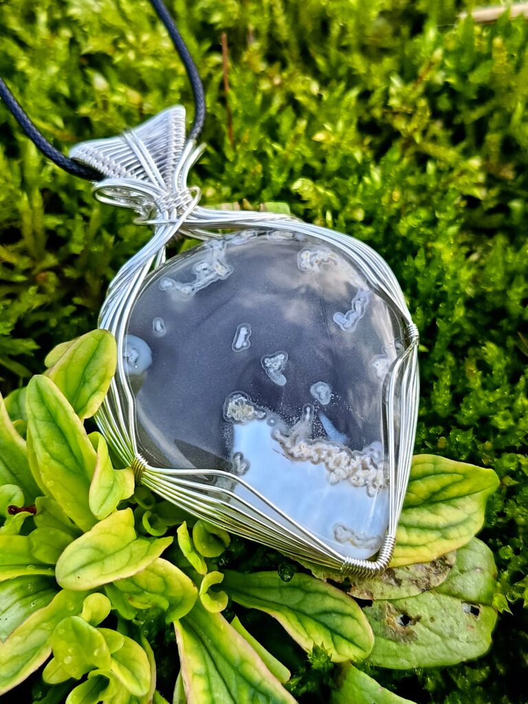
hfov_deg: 30.3
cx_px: 264
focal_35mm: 48
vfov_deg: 39.7
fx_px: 976
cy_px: 352
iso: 52
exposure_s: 1/100
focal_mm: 5.24
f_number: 1.7
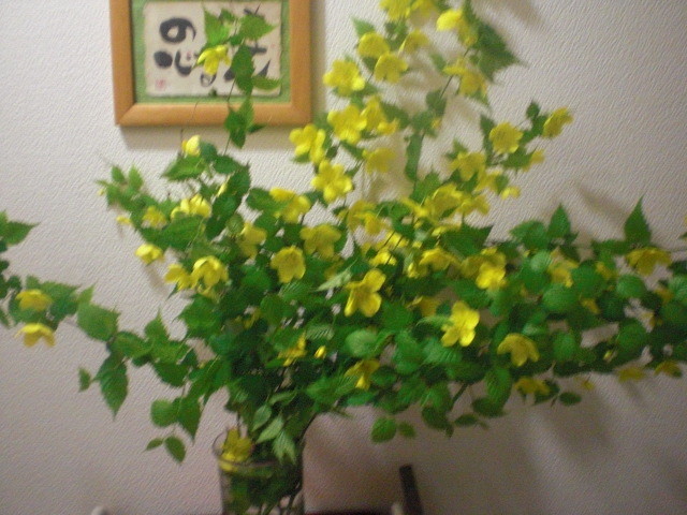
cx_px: 344
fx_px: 754
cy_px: 258
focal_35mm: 38
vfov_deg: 37.7
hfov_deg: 49.0
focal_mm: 6.3
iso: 800
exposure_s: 1/8
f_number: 3.1
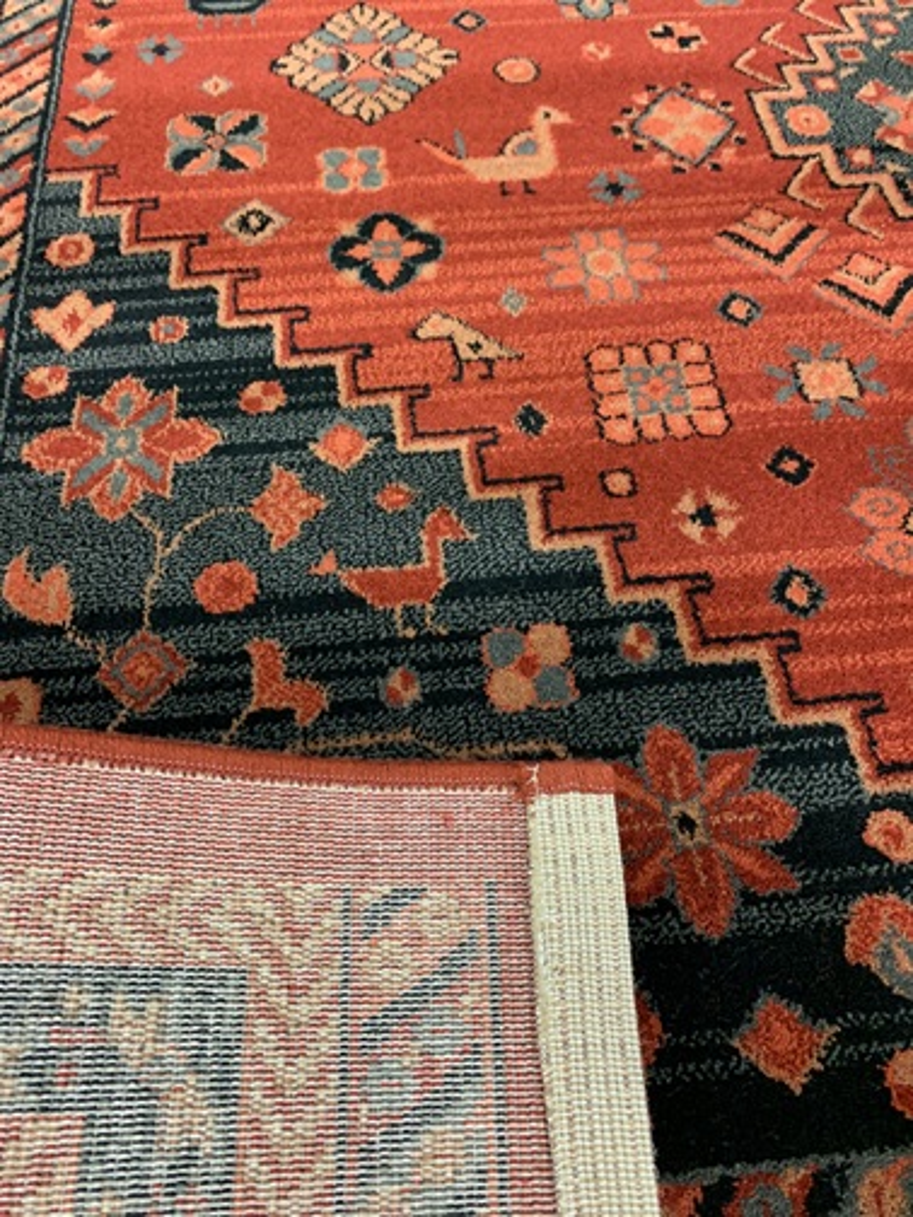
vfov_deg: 67.3
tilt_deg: -59.9
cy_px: 608
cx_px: 456
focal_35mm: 26
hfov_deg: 53.1
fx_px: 914
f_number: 1.8
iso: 125
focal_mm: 4.25
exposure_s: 1/50
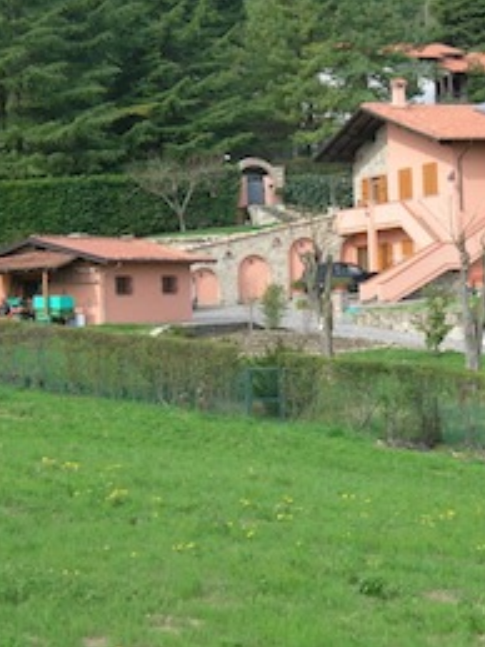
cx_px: 330
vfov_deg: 20.4
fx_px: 1795
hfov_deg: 15.4
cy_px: 325
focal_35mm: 96
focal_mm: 11.7
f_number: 4.6
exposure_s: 1/167
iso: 50
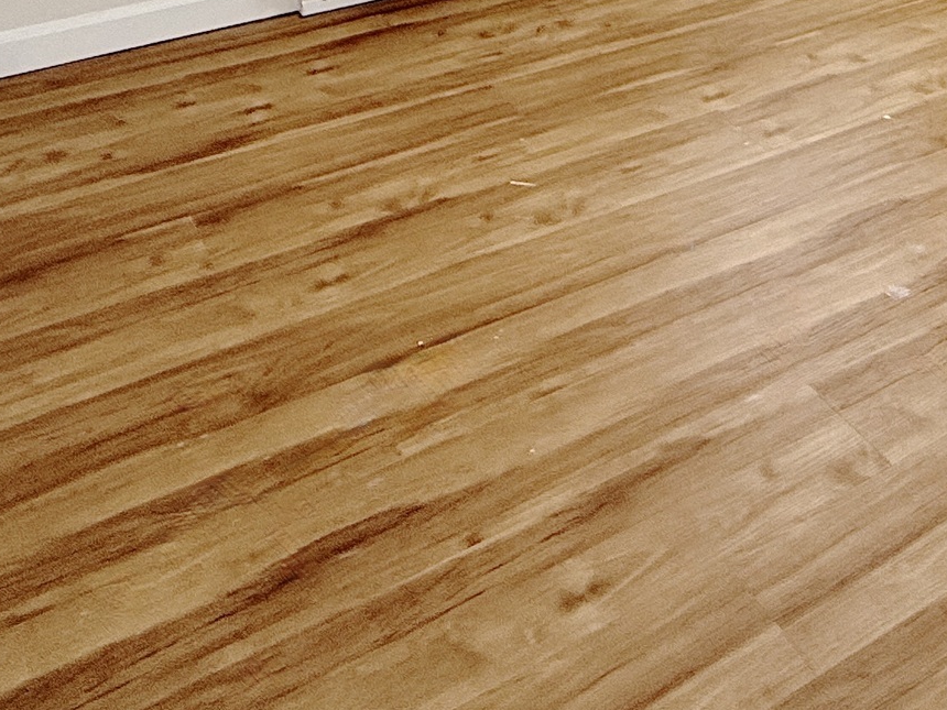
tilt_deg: -4.2
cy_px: -395
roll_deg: -0.2
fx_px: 1368
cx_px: 884
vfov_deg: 22.8
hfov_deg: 35.5
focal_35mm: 50
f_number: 2.2
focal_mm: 2.22
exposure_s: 1/166
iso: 64
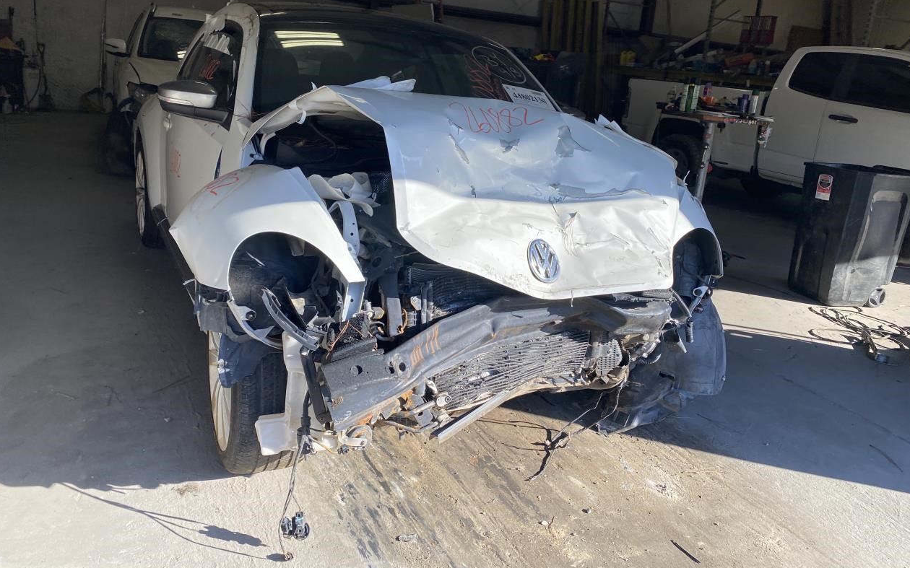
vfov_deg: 44.3
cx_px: 459
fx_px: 694
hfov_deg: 66.5
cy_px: 227
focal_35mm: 28
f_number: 1.8
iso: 32
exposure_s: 1/833
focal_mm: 4.25
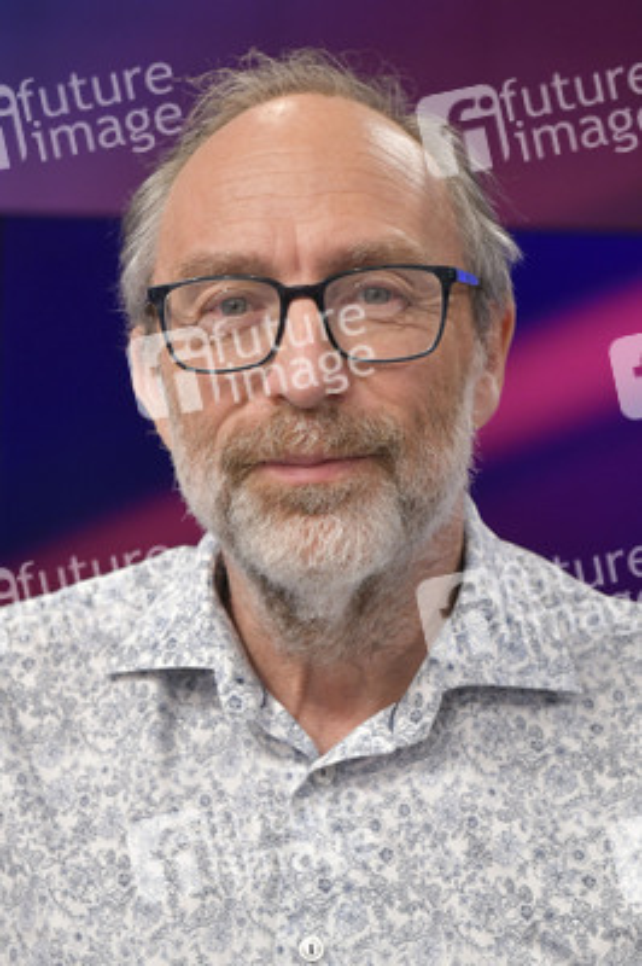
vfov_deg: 32.4
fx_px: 1661
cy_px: 483
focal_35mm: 62
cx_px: 321
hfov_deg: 21.9
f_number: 6.3
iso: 2500
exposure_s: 1/200
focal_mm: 62
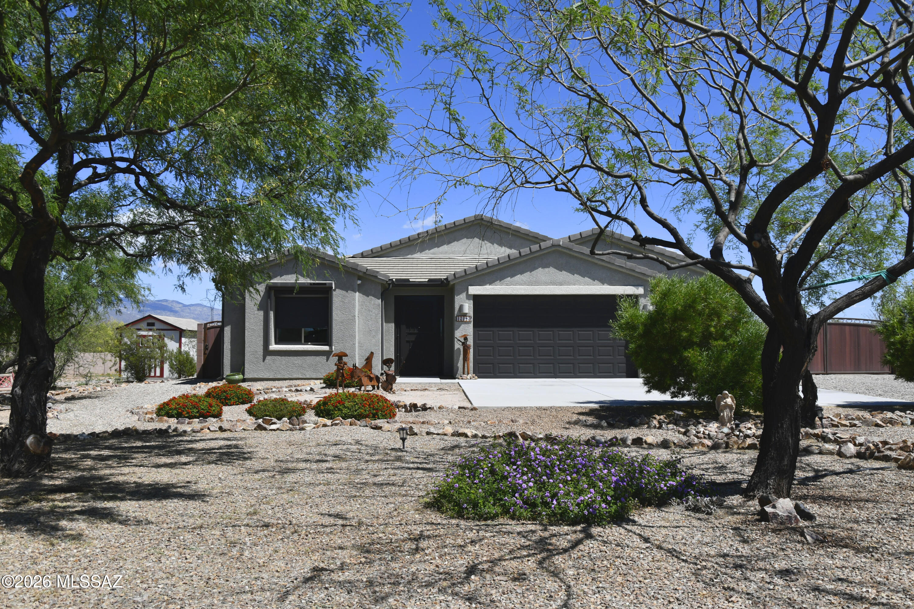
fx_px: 799
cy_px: 304
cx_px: 457
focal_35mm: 32
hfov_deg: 59.5
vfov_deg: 41.7
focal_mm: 21
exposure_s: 1/400
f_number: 10
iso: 100
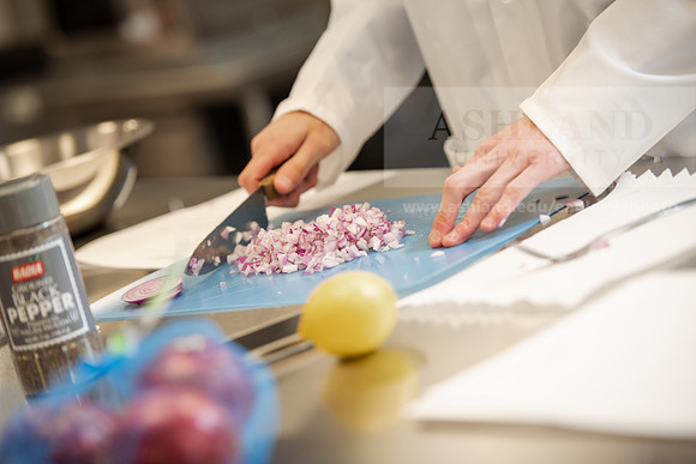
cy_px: 232
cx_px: 348
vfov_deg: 10.6
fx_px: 2514
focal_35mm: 130
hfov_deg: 15.8
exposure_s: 1/200
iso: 640
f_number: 3.2
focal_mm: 130
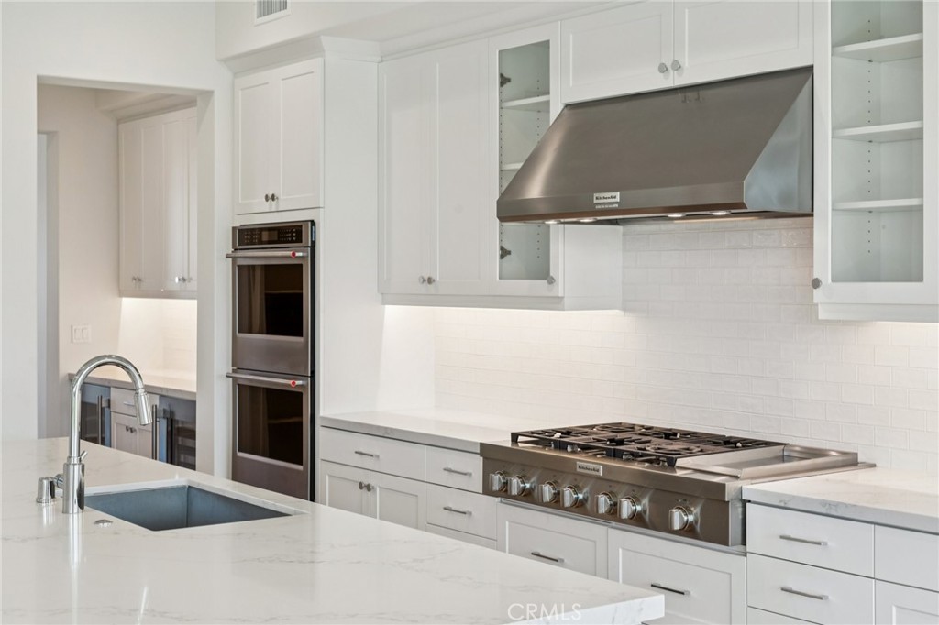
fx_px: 1304
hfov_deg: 39.6
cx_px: 470
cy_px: 312
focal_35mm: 50
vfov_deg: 27.0
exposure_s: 1/100
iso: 400
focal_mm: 50
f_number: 8
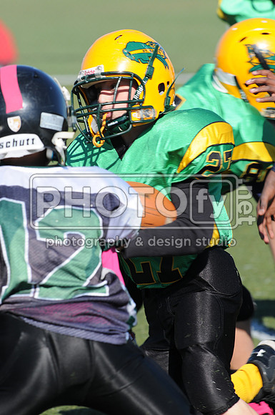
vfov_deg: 4.6
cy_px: 208
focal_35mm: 450
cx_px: 138
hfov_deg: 3.0
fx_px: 5171
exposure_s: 1/500
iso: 200
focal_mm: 300
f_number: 8
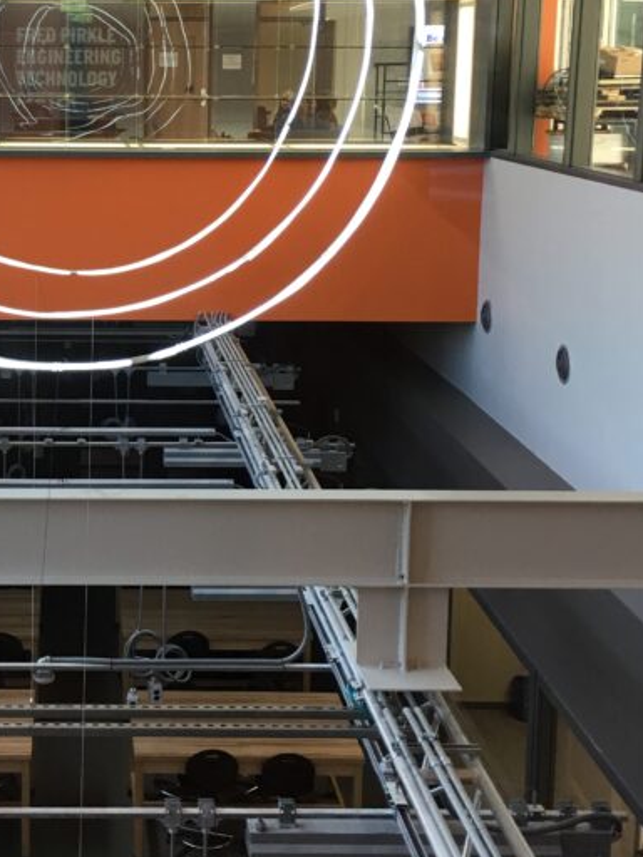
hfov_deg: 24.5
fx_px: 1436
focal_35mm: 58
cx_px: 62
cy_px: 281
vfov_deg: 32.9
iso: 32
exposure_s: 1/30
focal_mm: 4.15
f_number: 2.2
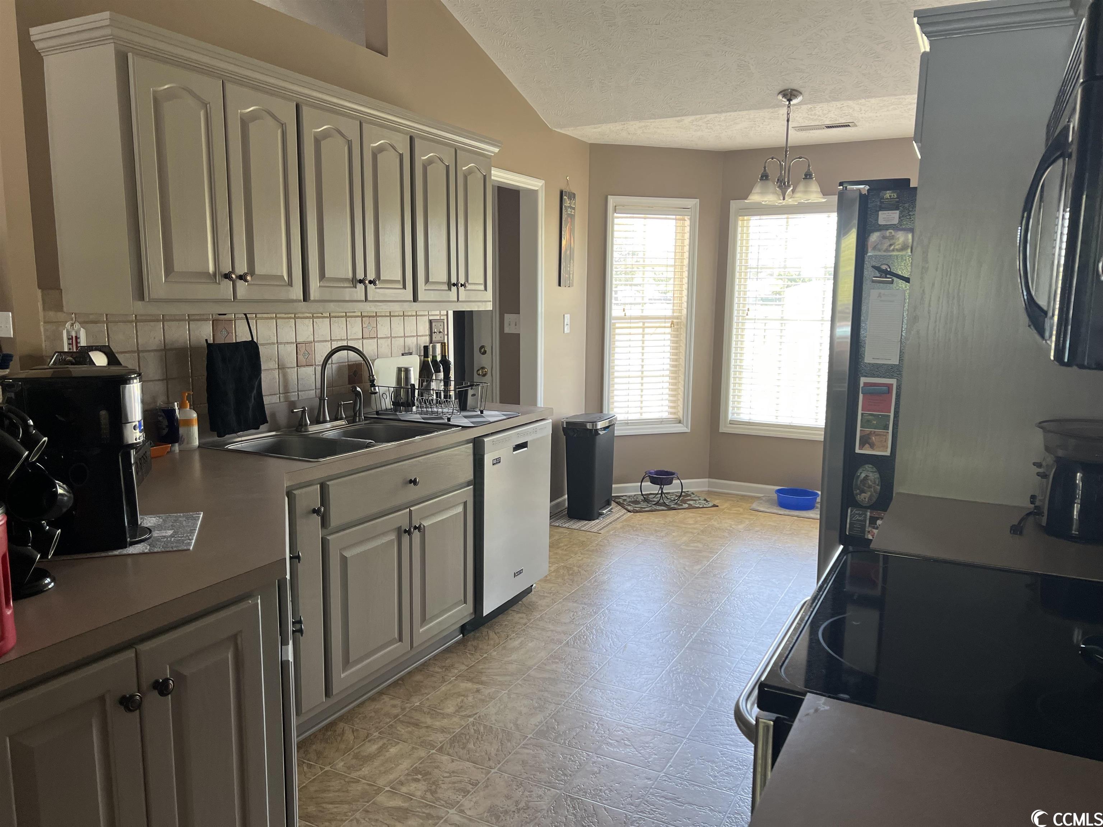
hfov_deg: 67.3
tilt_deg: -10.1
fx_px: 828
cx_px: 552
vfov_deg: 53.1
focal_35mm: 26
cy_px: 414
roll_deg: -0.9
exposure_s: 1/120
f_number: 1.5
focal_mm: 5.7
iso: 125
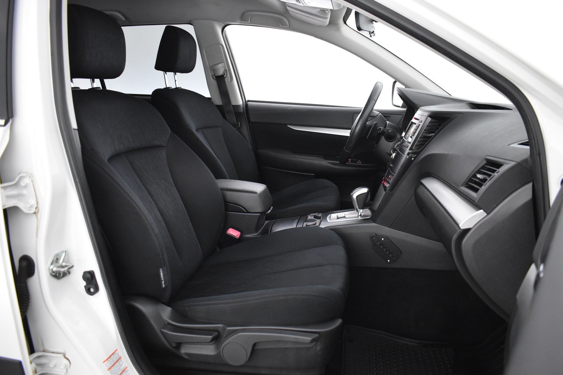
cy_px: 188
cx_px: 282
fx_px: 422
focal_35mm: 27
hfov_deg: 67.4
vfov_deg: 47.9
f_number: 3.5
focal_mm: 18
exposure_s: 1/30
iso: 2500
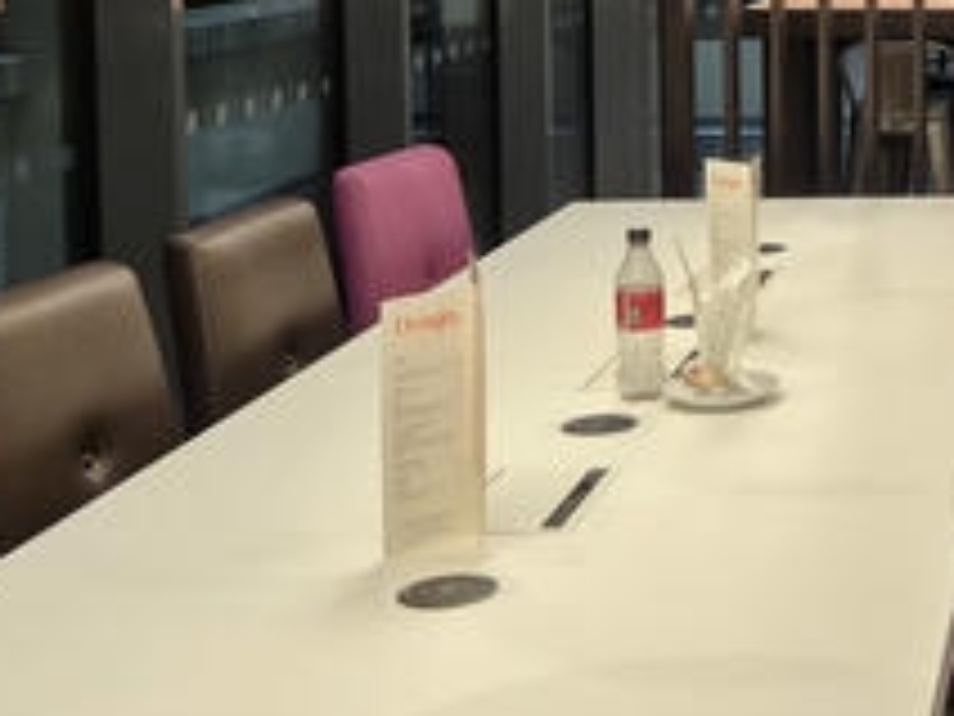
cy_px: -16
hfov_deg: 23.8
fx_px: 2095
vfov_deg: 18.8
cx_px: 1080
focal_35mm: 76
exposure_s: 1/100
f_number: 1.8
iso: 200
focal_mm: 5.4
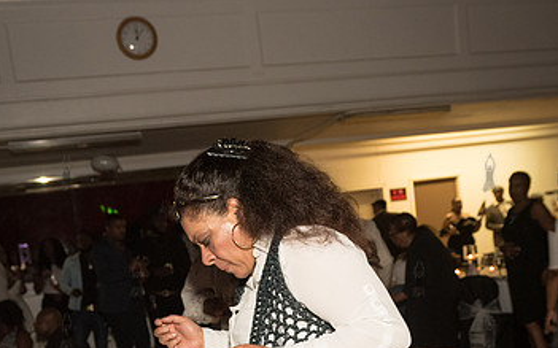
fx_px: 714
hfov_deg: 42.7
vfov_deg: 26.2
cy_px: 331
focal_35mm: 47
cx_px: 273
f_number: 3.5
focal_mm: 24
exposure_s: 1/250
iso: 2000
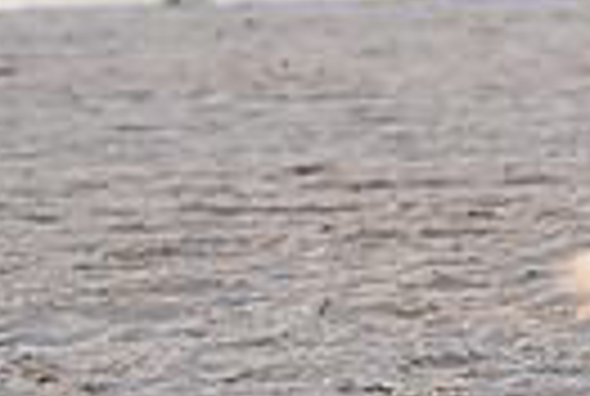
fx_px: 7983
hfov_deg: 4.2
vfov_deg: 2.8
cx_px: 1162
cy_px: -335
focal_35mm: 486
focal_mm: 110
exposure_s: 1/1600
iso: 1000
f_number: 4.5
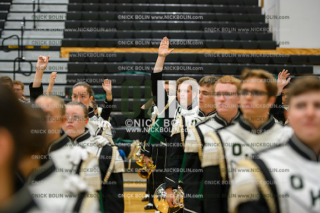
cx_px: 160
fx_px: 978
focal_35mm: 110
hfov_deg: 18.6
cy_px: 106
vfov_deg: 12.5
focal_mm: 110
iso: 1600
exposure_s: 1/320
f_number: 2.8
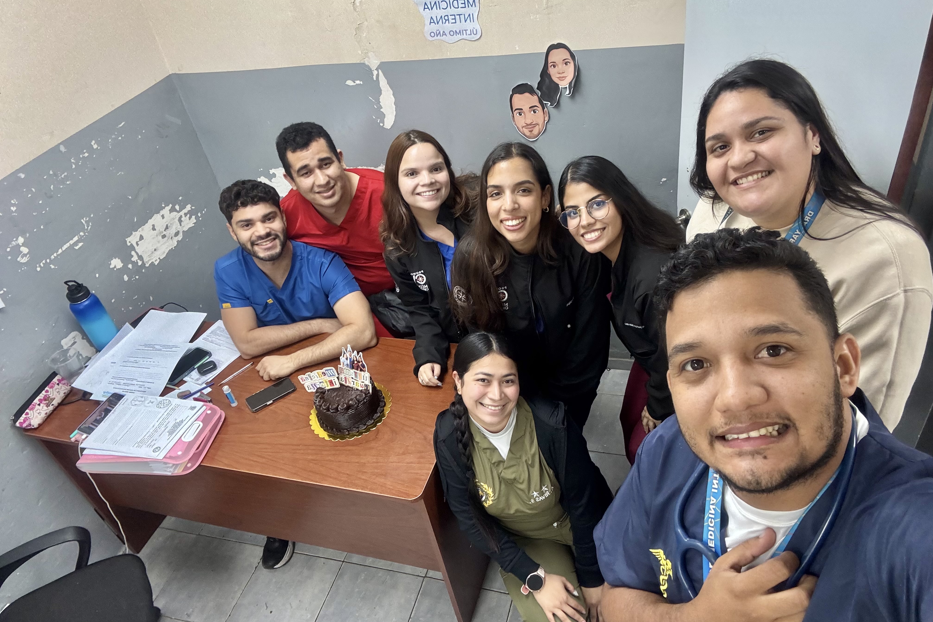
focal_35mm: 24
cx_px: 468
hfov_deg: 73.7
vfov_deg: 53.1
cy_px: 315
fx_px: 622
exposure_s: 1/60
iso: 160
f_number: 1.9
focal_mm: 2.69
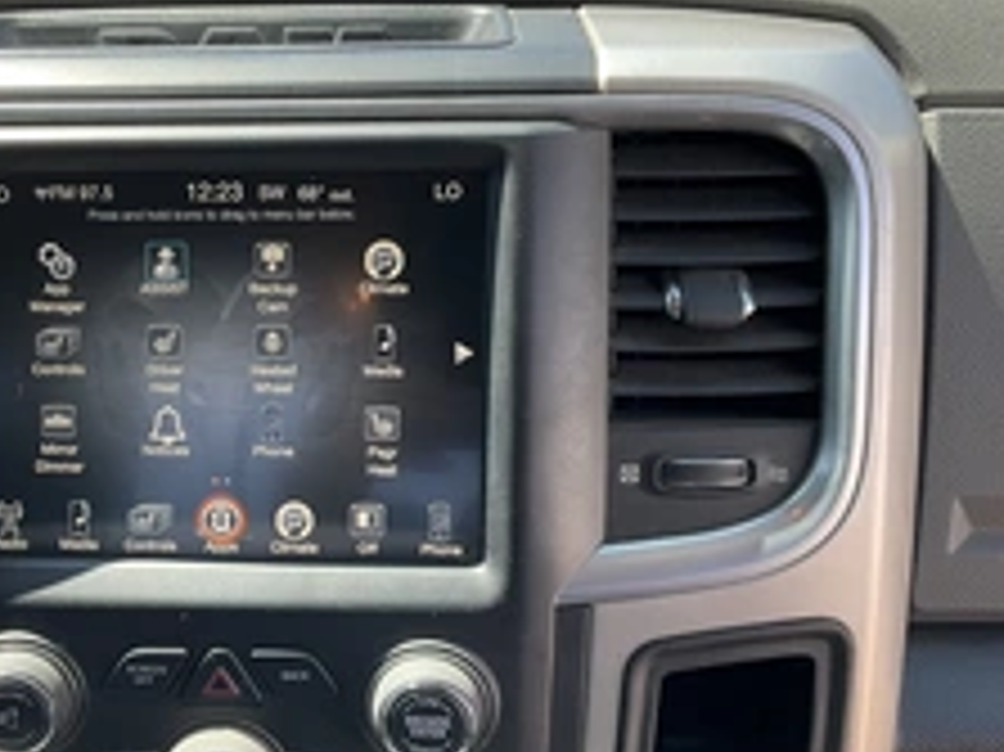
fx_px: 1507
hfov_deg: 36.1
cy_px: 410
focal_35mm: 52
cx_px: 266
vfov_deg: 28.0
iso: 16
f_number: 1.8
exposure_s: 1/130
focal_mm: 3
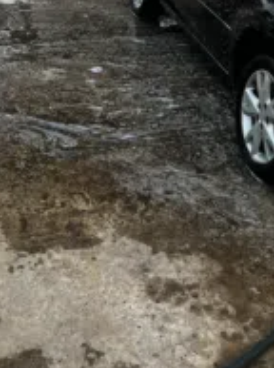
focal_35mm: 54
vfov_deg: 33.7
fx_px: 572
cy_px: 38
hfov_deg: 25.9
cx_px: 255
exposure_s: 1/230
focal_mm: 5.7
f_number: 1.5
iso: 40
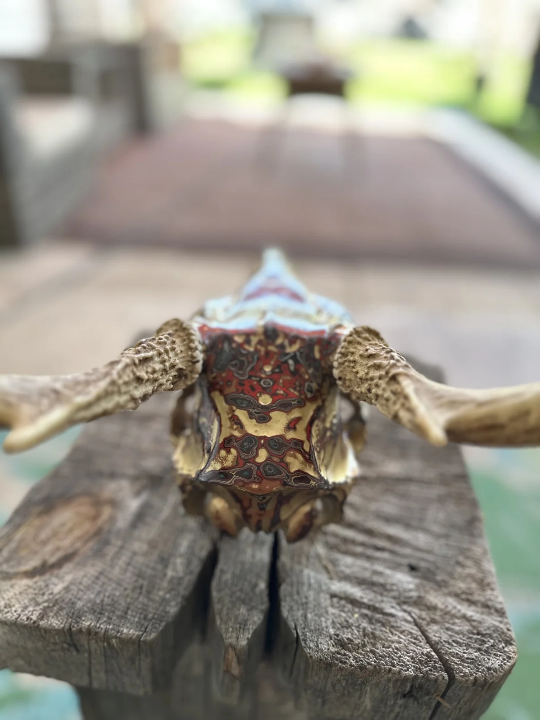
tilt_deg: -33.6
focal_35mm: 24
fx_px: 499
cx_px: 270
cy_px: 360
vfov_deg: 71.6
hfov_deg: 56.8
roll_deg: -3.2
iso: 125
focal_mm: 6.86
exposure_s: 1/134
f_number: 1.78
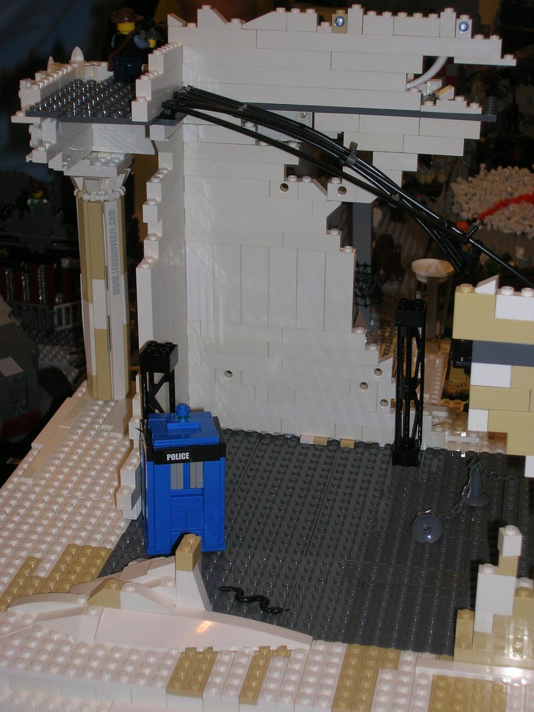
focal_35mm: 63
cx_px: 267
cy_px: 356
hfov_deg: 23.3
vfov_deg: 30.7
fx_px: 1296
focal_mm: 10.4
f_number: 3.6
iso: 50
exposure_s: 1/60.1
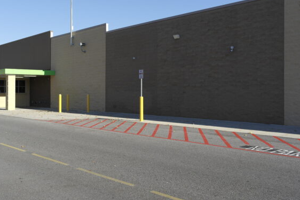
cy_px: 86
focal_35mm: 41
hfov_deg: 46.6
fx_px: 342
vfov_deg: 32.6
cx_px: 98
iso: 100
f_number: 6.3
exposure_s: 1/250
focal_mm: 20
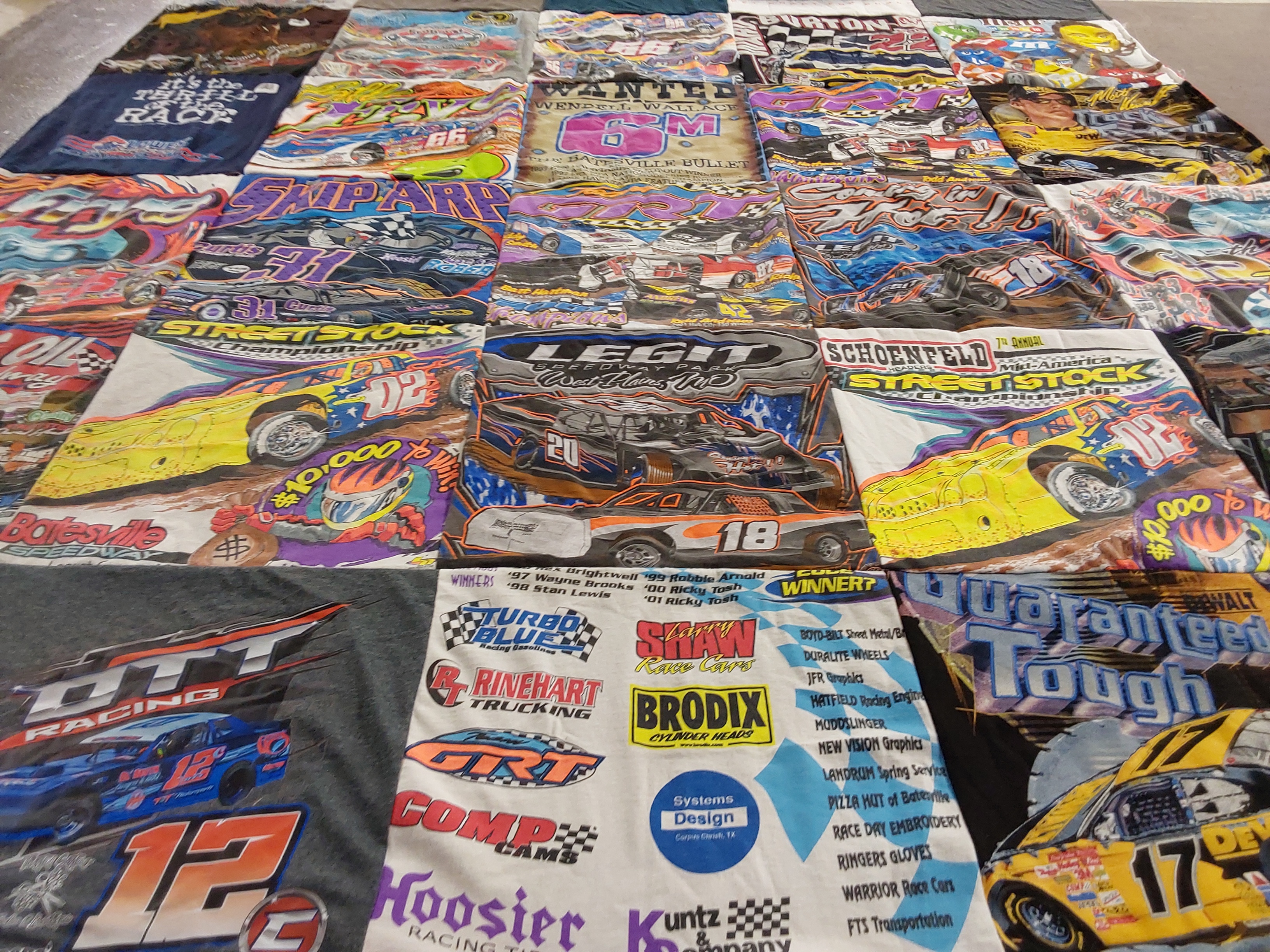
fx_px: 1027
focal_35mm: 28
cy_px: 476
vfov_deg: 49.7
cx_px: 635
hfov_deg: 63.4
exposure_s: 1/50
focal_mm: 2.91
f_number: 1.9
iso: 100
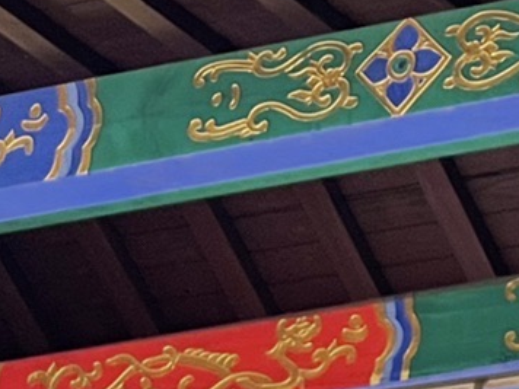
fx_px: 5398
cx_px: 289
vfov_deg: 4.1
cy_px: -45
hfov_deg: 5.5
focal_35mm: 360
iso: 20
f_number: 2.2
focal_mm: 7.5
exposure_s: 1/284
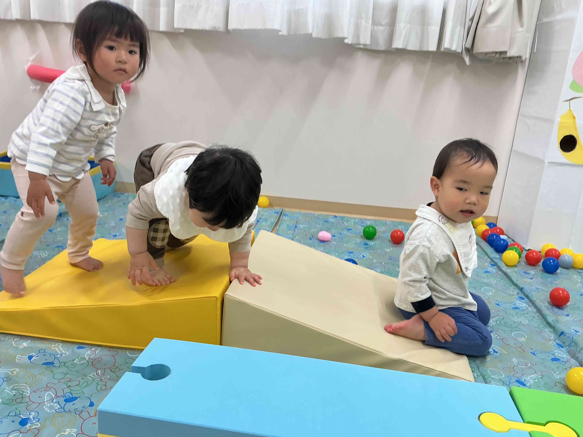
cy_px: 218
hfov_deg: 61.7
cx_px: 292
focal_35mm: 29
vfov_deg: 48.2
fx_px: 488
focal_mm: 3
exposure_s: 1/120
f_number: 1.8
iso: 64
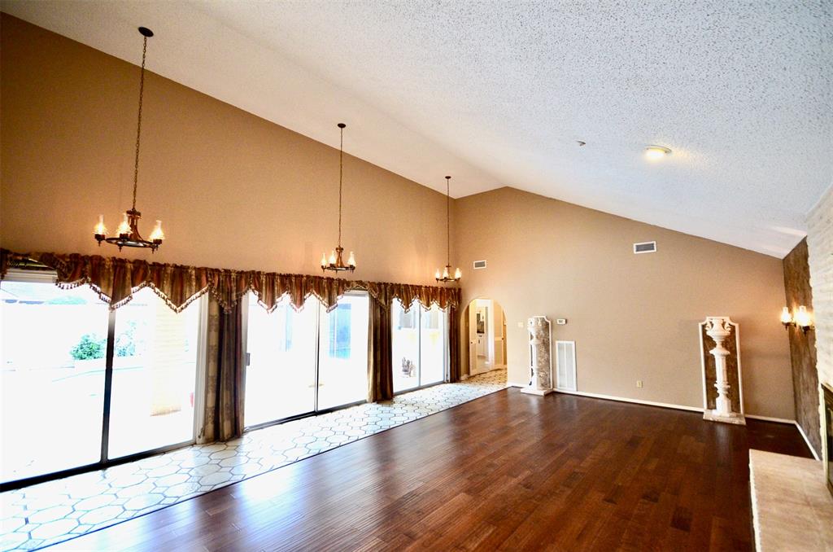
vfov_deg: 77.1
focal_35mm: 15
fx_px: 346
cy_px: 276
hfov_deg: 100.5
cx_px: 416
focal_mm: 10
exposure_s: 1/160
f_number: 5
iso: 1250
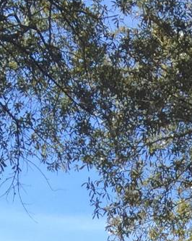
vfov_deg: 9.2
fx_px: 1209
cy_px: 716
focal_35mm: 170
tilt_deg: +4.1
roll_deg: +0.0
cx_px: 333
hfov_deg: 8.7
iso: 32
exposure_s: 1/534
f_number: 2.2
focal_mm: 4.15
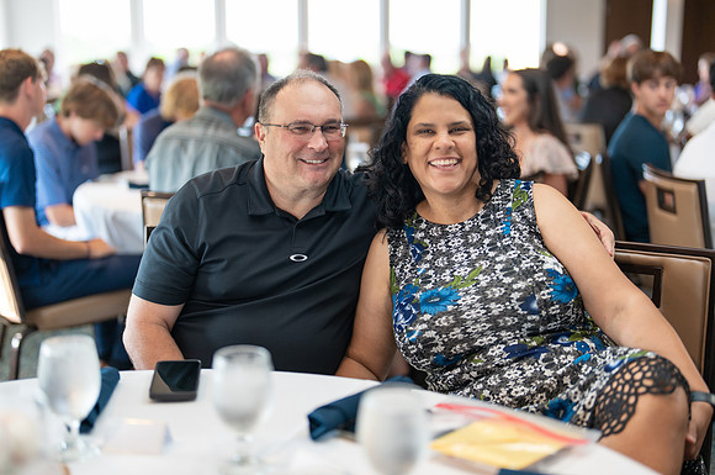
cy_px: 238
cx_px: 359
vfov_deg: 26.7
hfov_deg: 39.3
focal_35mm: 50
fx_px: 1001
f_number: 1.2
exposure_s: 1/320
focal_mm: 50
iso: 250
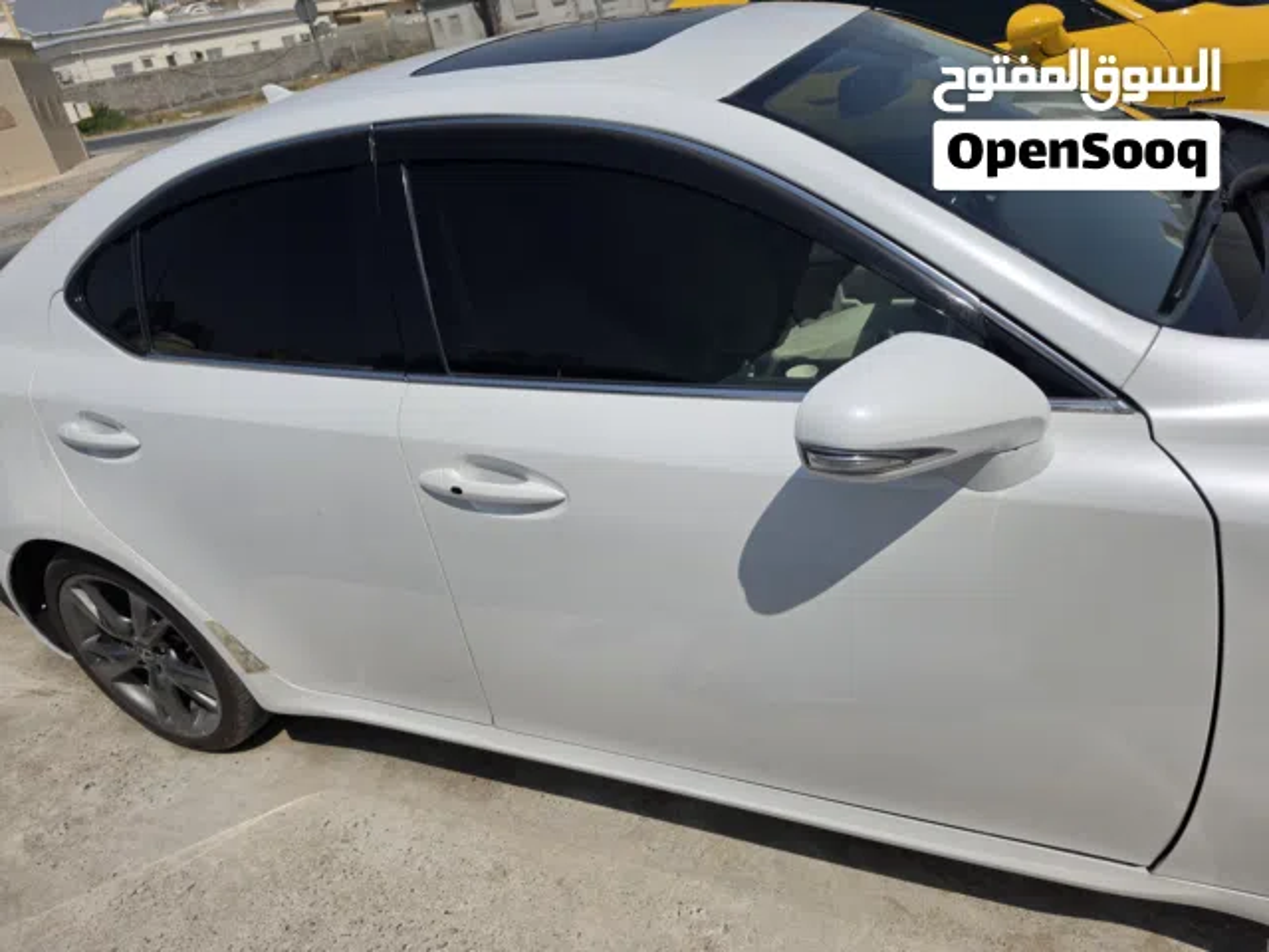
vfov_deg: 58.9
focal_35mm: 23
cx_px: 634
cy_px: 476
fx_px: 843
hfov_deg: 73.9
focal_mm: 6.5
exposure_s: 1/7939
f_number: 1.4
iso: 25
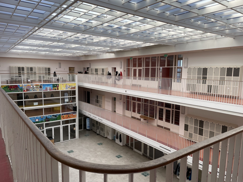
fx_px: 183
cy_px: 91
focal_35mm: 26
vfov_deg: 53.1
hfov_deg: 67.3
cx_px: 122
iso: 32
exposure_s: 1/432
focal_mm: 4.2
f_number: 1.6
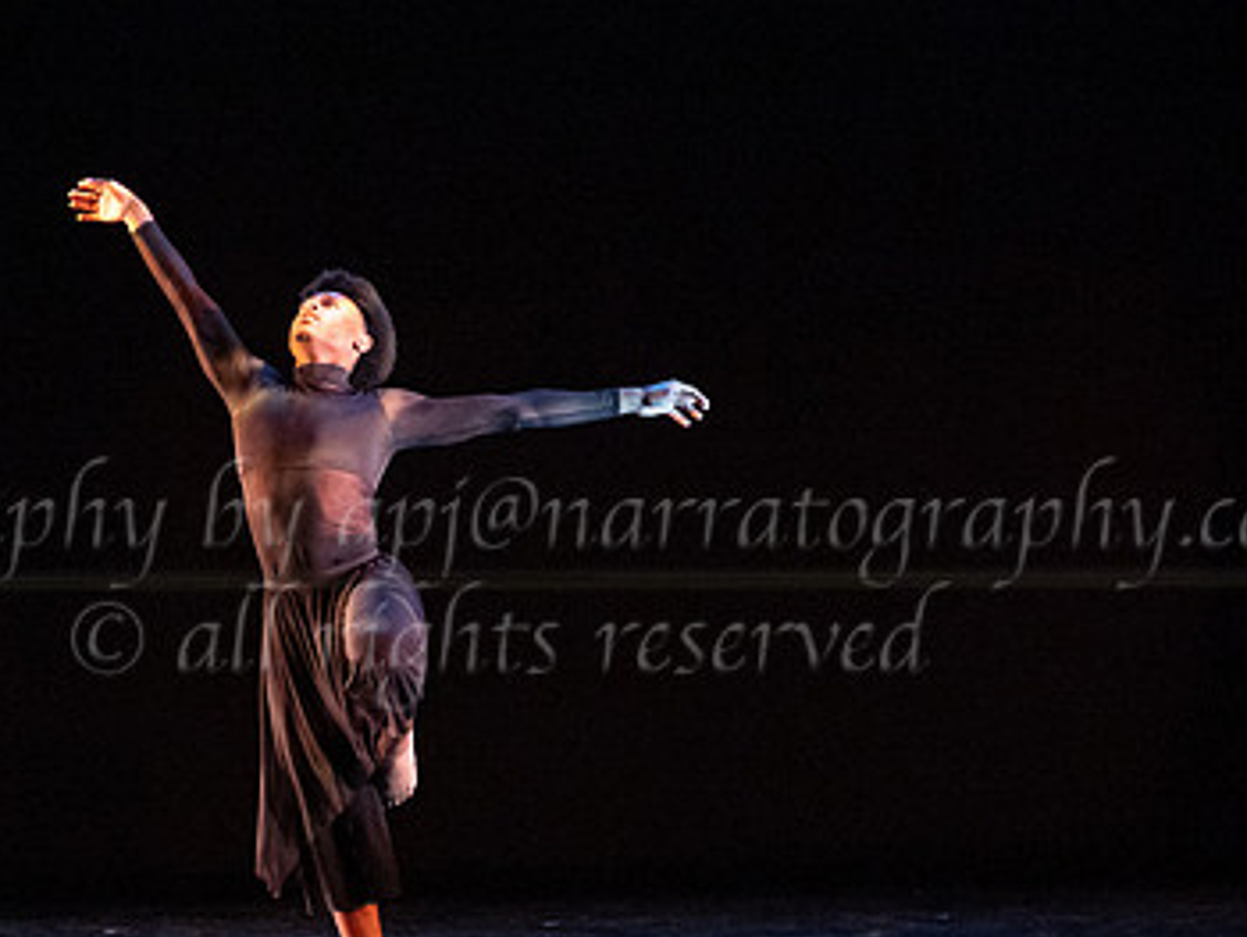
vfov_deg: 18.2
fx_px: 2920
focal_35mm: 81
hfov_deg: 24.1
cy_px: 575
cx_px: 621
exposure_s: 1/250
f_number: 2.8
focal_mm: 37
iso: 6400
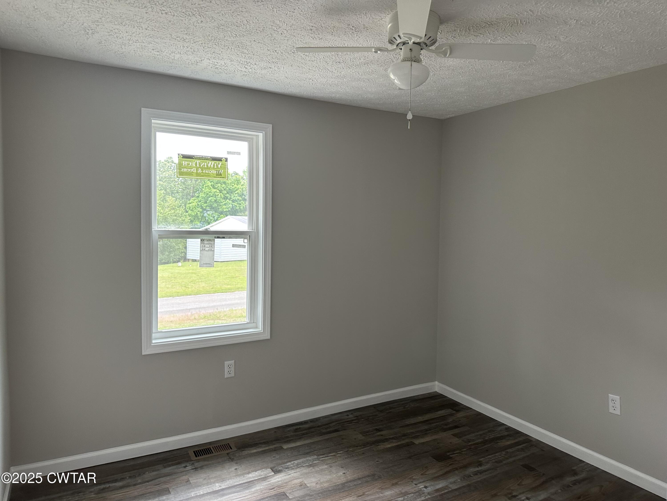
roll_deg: -1.1
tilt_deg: -2.0
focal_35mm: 24
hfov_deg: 71.6
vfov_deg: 56.8
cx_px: 334
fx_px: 462
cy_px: 250
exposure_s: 1/60
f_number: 1.78
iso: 200
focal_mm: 6.86
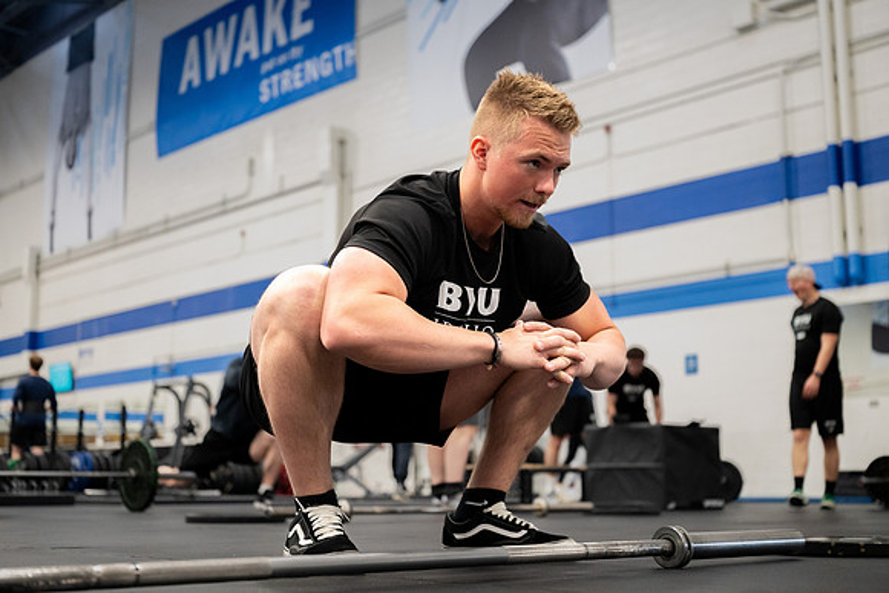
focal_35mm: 44
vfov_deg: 30.3
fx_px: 1097
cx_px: 432
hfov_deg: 44.1
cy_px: 296
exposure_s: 1/125
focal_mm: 42
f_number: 2.8
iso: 1250
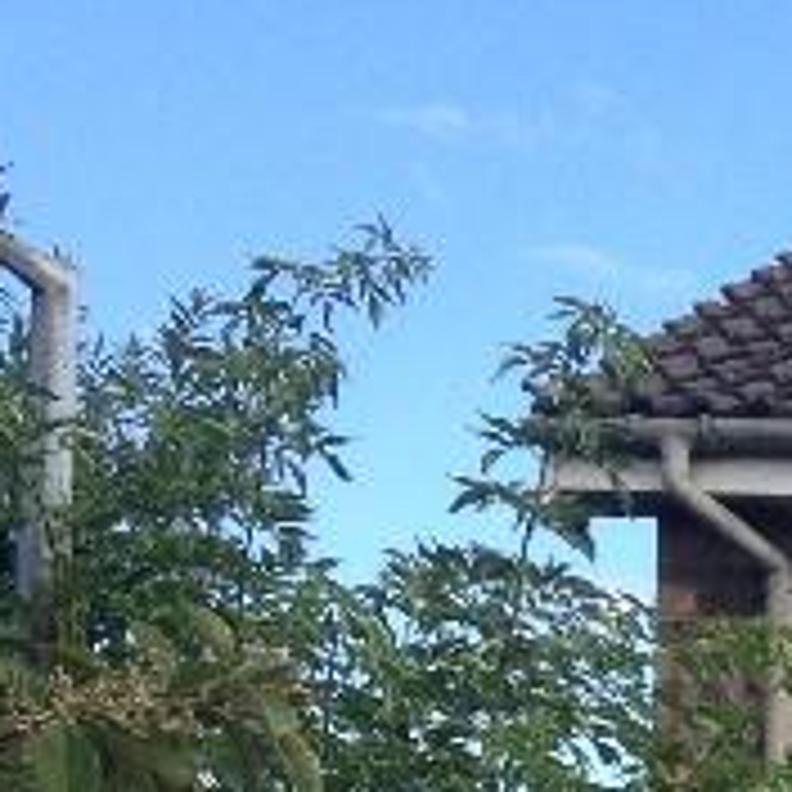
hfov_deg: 8.7
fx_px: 4659
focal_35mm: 180
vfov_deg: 9.2
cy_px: 1458
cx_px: 1994
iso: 50
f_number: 2.4
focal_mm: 4.28
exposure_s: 1/541
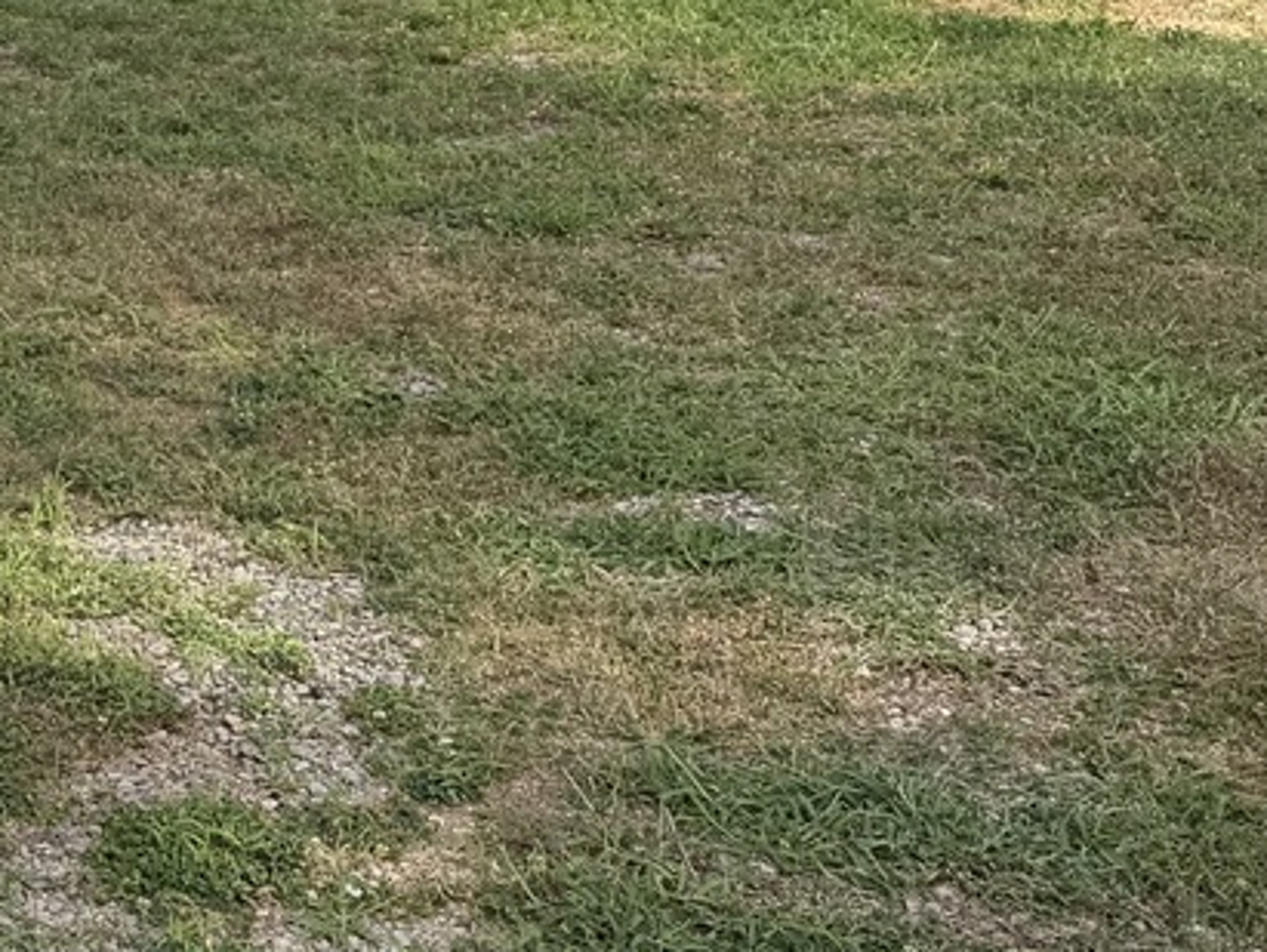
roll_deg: +2.1
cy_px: -357
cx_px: -808
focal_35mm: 84
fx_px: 3077
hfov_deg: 19.3
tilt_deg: -1.4
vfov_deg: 16.4
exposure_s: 1/3425
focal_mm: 6.76
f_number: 1.78
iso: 80
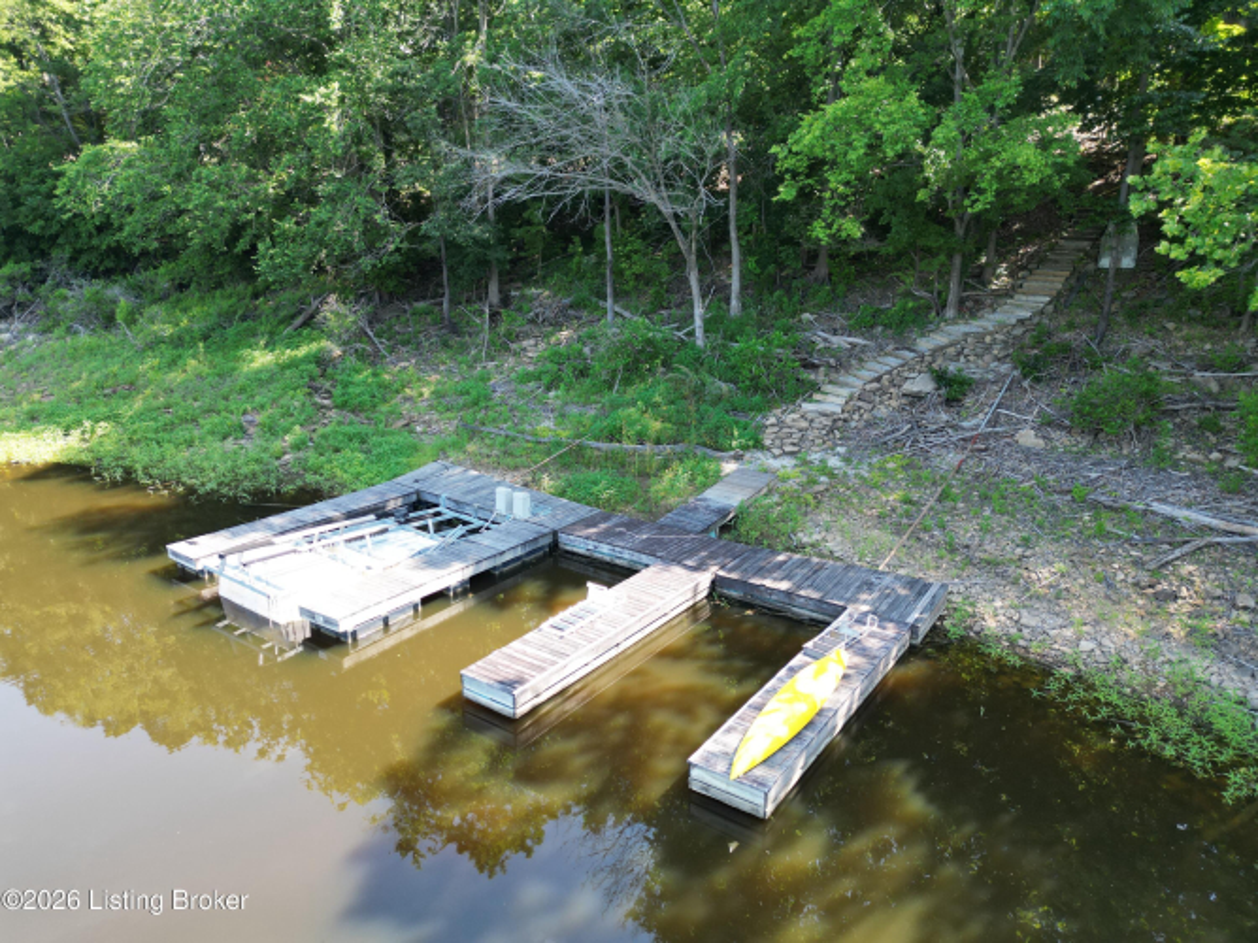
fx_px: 872
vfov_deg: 56.8
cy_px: 472
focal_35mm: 24
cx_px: 629
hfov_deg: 71.6
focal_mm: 6.72
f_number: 1.7
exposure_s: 1/240
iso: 130
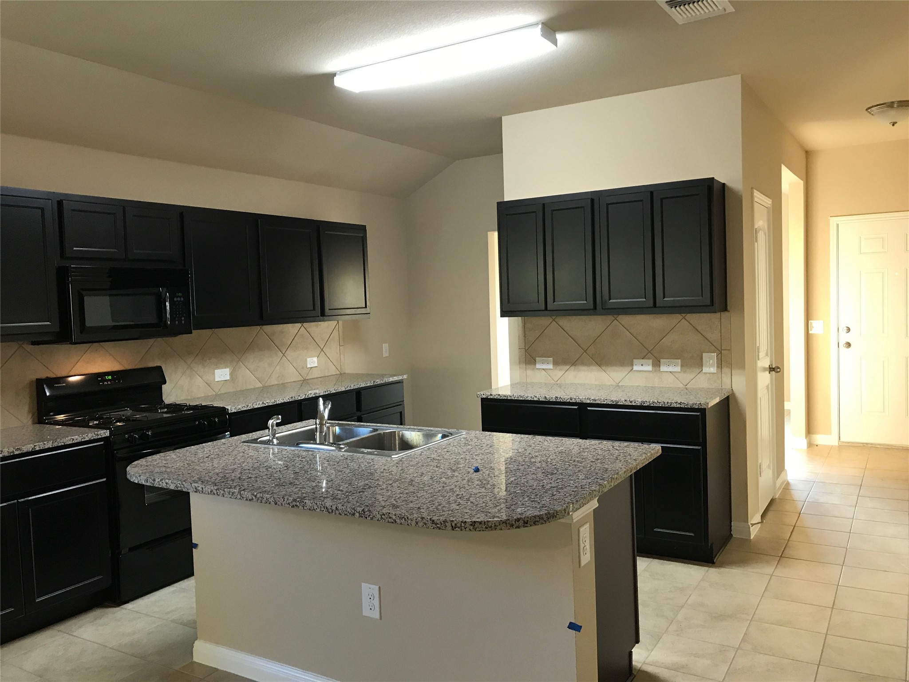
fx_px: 735
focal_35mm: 28
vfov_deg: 49.7
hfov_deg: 63.4
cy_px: 341
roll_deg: +2.3
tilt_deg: -3.4
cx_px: 454
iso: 40
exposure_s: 1/15
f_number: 1.8
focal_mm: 3.99
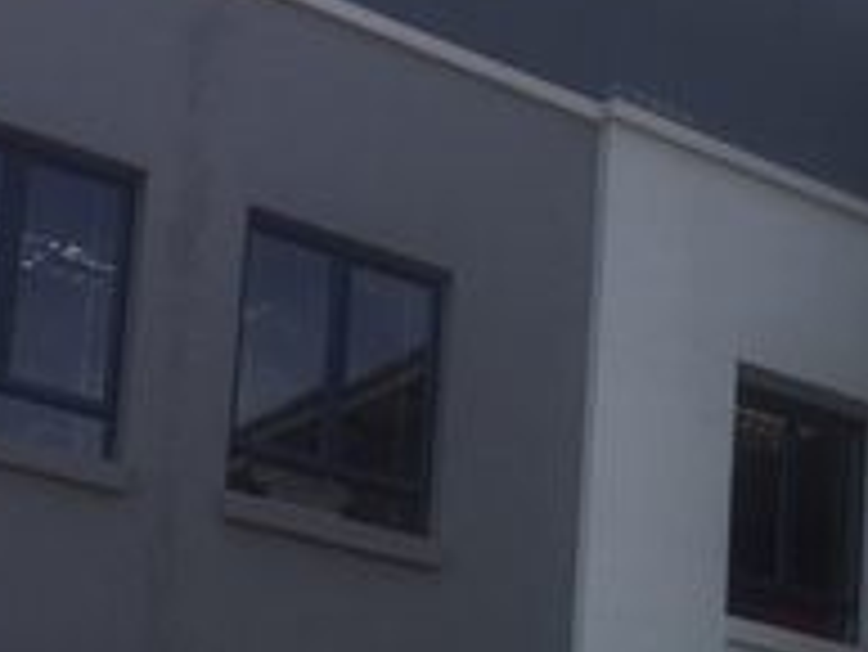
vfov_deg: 14.7
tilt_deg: +8.7
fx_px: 2409
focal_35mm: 96
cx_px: 1016
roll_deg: -1.5
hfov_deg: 19.4
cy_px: 872
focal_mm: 4.15
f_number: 2.2
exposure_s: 1/884
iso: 25
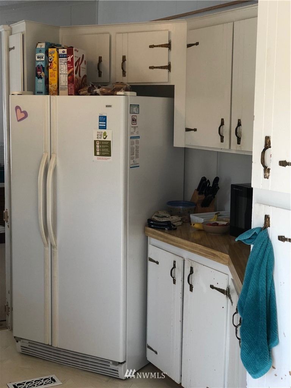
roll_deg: -1.2
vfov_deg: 33.8
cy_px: 194
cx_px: 146
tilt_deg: -8.5
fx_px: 639
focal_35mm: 57
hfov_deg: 25.7
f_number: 2.8
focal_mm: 6.6
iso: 20
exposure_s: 1/40
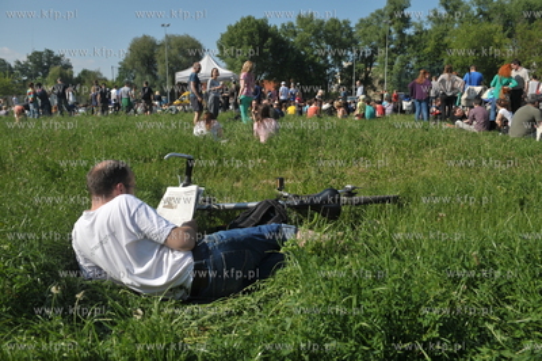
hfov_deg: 65.5
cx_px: 271
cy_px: 180
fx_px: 421
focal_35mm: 28
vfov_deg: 46.3
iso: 400
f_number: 5.6
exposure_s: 1/2500
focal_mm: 28
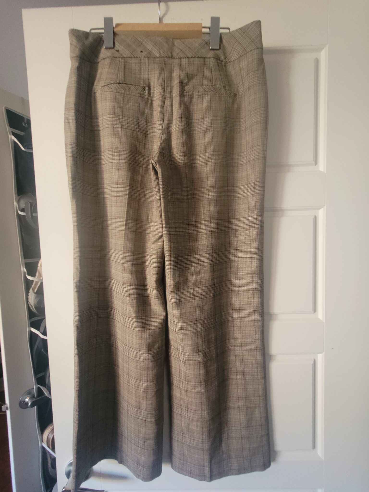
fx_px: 185
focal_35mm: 13
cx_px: 184
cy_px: 246
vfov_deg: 106.2
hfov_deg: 89.9
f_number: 2.2
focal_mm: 1.74
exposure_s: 1/30
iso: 400
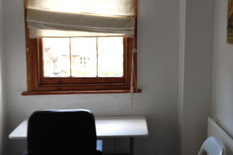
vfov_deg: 22.2
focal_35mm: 61
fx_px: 395
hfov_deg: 32.6
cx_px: 158
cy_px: 88
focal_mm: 4.28
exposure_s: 1/20
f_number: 2.4
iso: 50
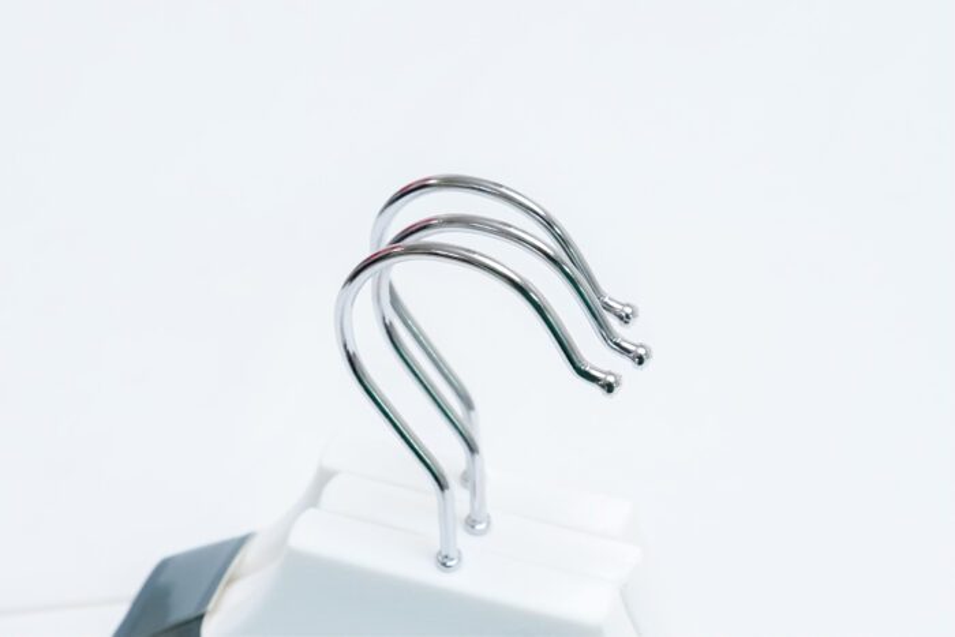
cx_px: 478
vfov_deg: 21.3
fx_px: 1698
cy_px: 318
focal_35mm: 64
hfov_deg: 31.4
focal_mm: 43
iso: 3200
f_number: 10
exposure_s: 1/125
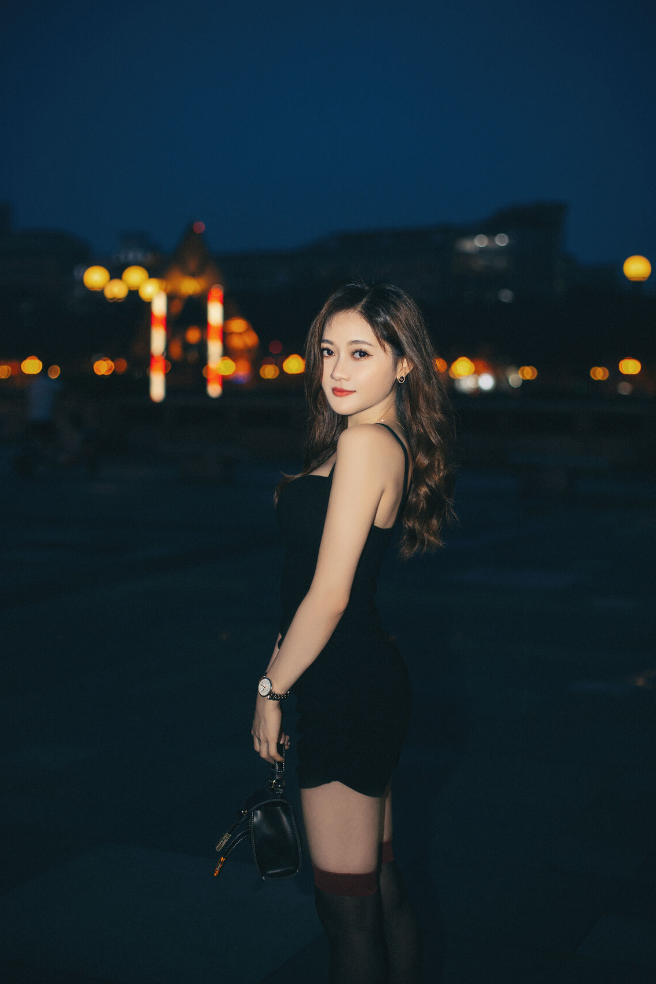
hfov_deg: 25.5
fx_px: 1449
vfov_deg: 37.5
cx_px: 346
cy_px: 497
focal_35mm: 53
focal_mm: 50
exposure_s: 1/100
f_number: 2
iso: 250
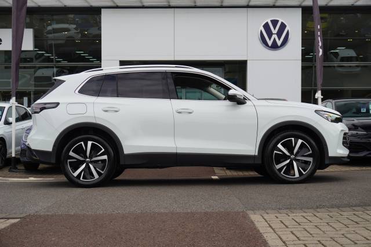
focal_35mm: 51
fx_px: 525
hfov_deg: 38.9
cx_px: 186
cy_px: 124
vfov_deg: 26.5
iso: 100
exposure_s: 1/200
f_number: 6.3
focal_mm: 34
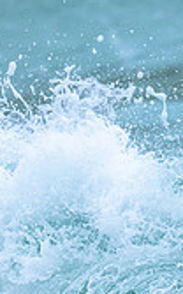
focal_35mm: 3901
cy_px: 268
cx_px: 397
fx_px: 31210
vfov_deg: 0.5
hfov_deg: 0.3
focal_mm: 800
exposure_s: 1/2500
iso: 640
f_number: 6.3
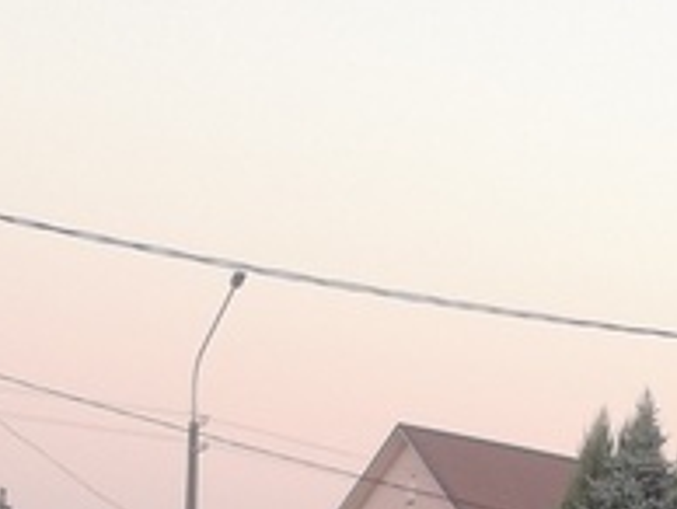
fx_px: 3270
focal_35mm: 167
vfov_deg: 7.8
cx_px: 1221
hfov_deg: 11.0
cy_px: 1496
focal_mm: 3.95
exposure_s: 1/100
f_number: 1.8
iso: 100
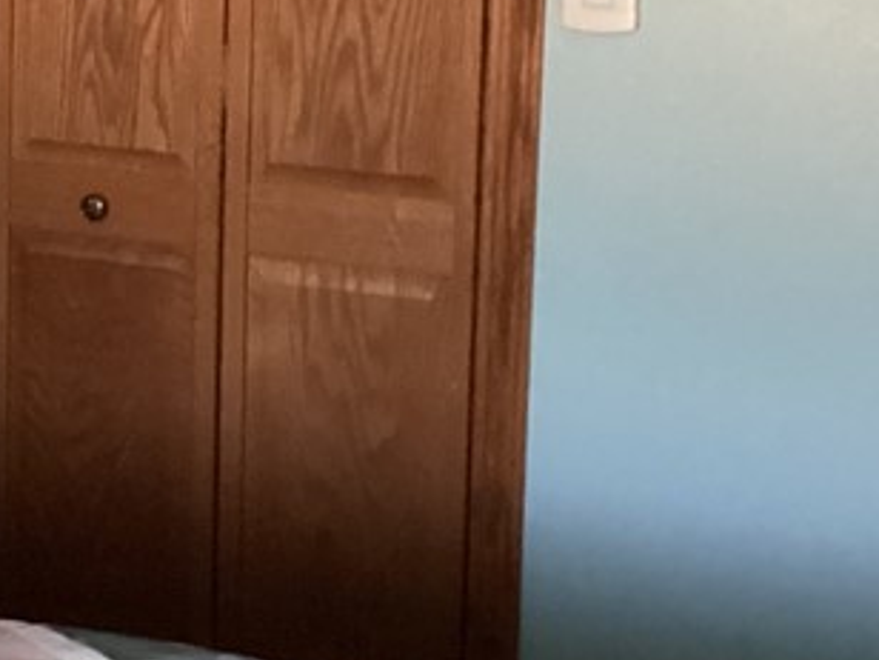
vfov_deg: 14.1
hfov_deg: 18.3
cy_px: 0
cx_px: -126
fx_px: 2615
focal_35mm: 103
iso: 800
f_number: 2.4
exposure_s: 1/24
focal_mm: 3.3
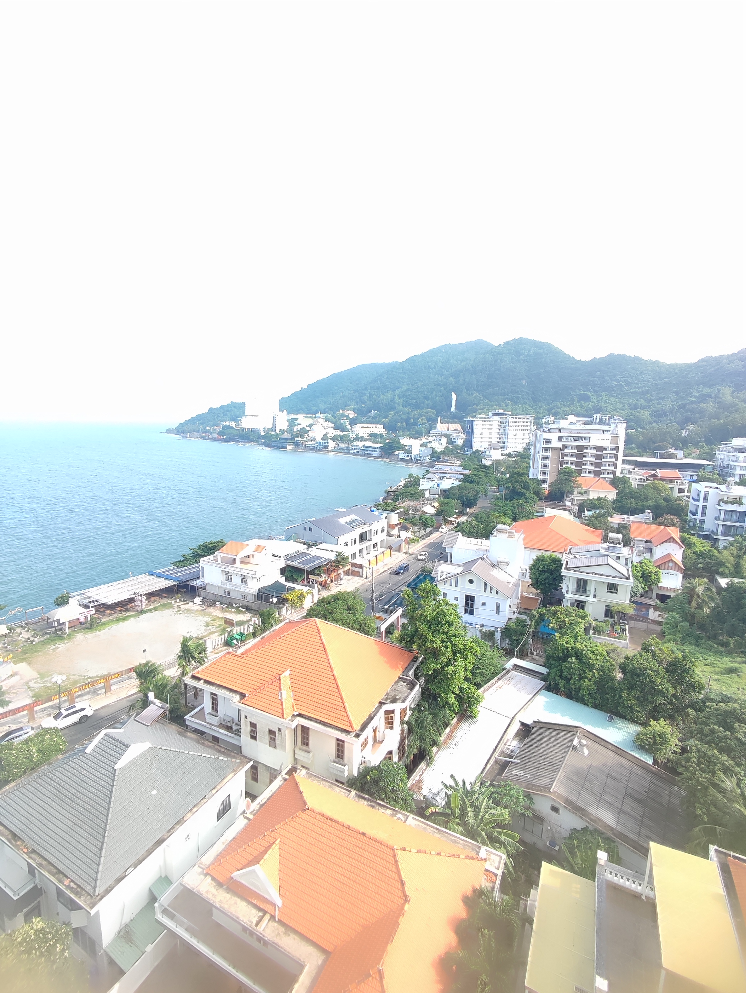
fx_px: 459
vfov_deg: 94.5
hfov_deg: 78.2
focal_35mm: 16
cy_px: 496
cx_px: 373
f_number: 2.2
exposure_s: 1/282
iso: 50
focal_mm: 1.65
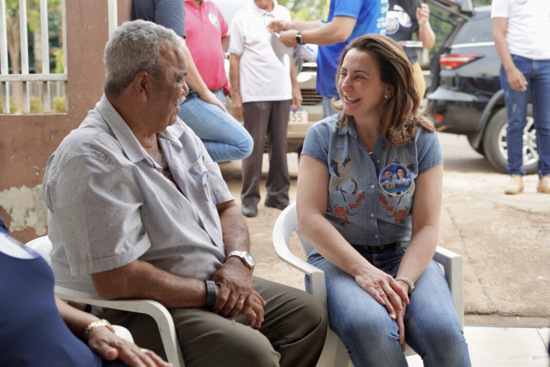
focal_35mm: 50
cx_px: 275
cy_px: 184
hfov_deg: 39.6
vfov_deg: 27.0
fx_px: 764
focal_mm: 50
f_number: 3.5
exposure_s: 1/100
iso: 400
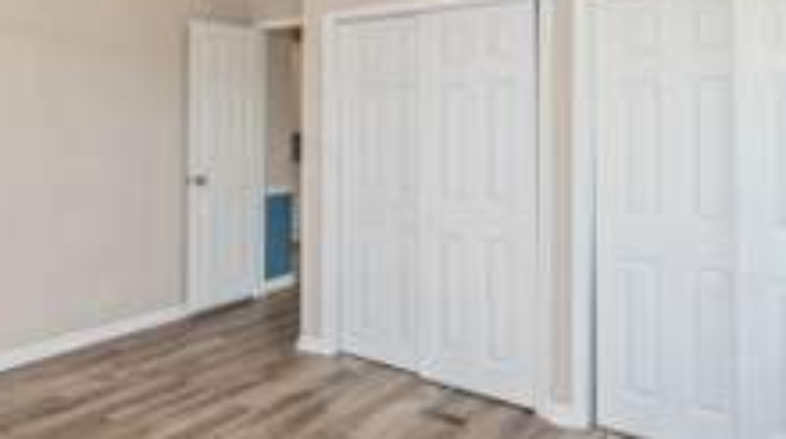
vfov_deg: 35.9
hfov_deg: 58.5
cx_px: 214
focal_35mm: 32
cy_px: 125
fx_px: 666
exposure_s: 1/30
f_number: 9
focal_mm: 14
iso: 320
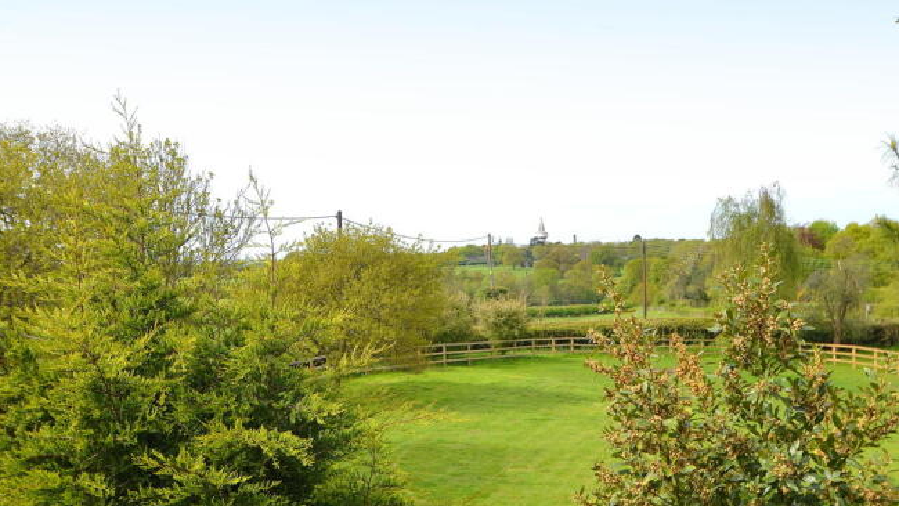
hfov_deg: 52.8
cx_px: 447
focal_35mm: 38
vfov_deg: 31.2
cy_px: 234
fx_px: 906
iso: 100
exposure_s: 1/200
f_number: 7.1
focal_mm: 24
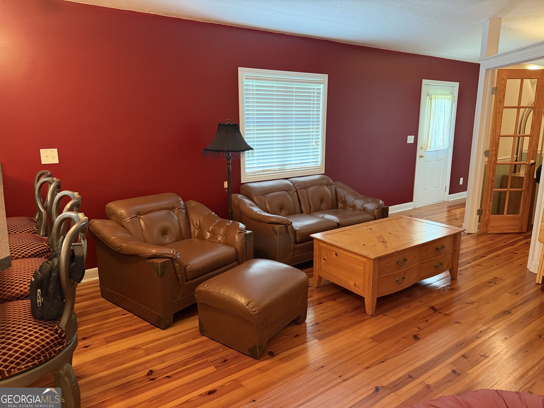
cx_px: 272
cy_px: 204
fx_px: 377
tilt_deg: -11.9
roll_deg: -0.7
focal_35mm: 24
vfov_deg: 56.8
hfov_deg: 71.6
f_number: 1.78
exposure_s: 1/40
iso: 640
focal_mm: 6.76
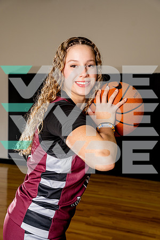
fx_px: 330
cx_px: 80
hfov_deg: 27.3
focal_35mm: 50
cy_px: 120
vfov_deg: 40.0
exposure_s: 1/200
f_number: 5.6
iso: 640
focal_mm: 49.5
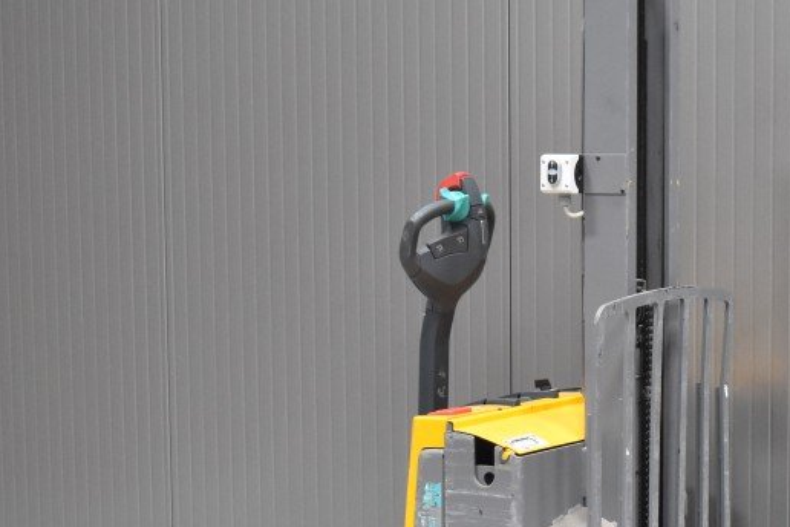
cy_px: 392
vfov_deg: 15.6
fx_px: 1913
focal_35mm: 87
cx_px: 661
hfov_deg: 22.9
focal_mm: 25
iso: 1600
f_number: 4.5
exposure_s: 1/50
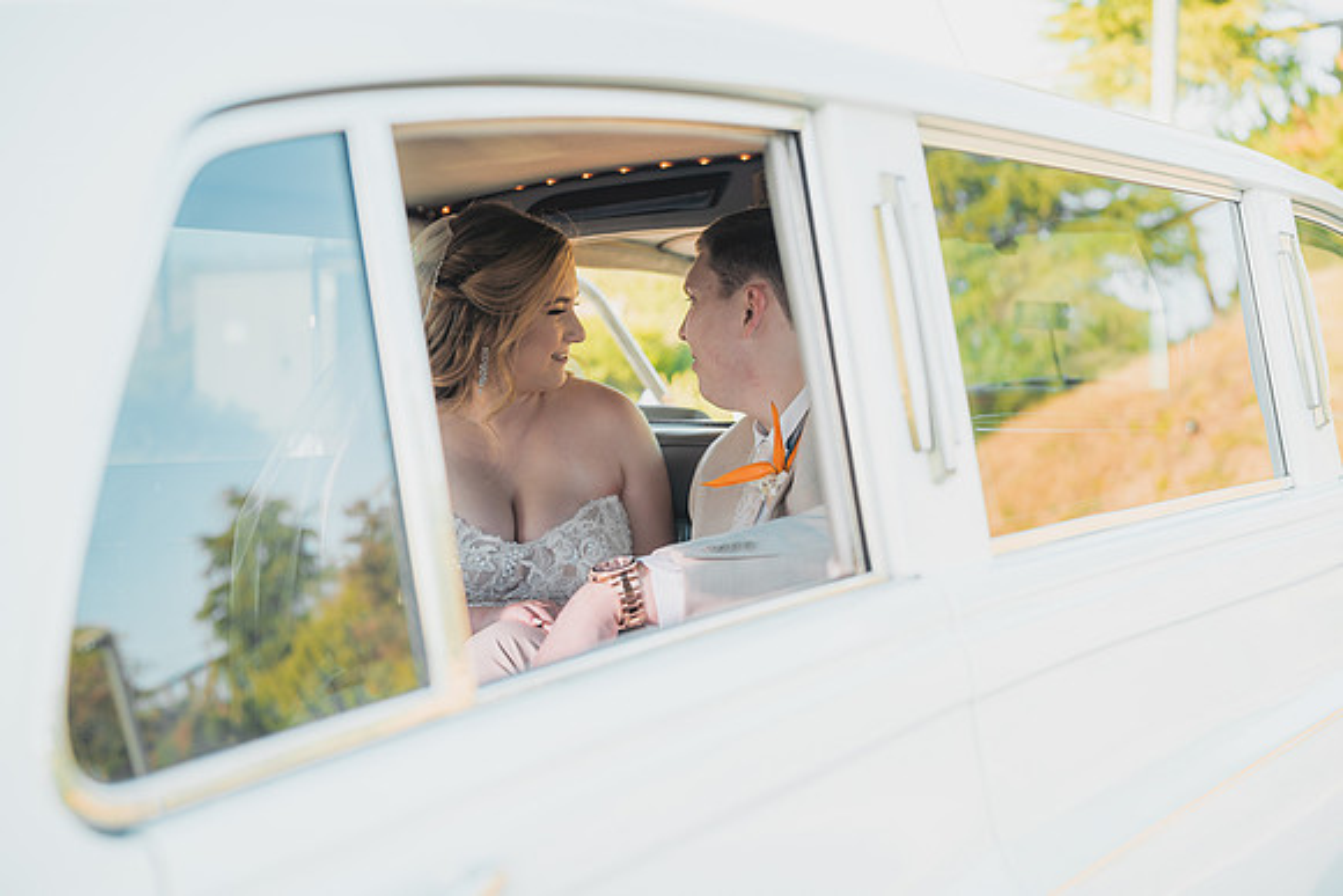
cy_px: 448
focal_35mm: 50
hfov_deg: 39.6
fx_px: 1866
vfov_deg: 27.0
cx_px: 672
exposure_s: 1/160
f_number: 2.5
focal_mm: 50
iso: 125
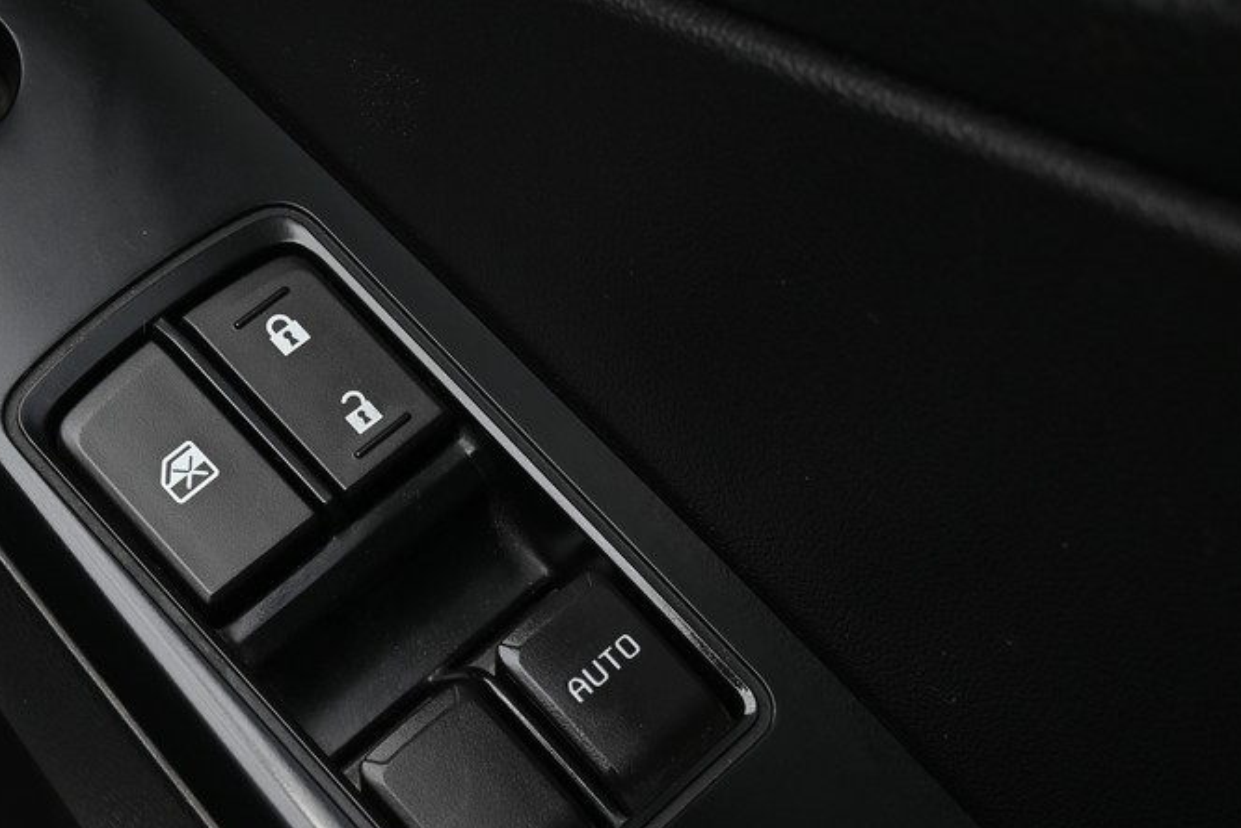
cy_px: 518
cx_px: 266
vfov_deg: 22.2
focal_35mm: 61
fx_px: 2103
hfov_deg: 32.1
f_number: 6.7
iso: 200
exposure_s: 1/60
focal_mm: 25
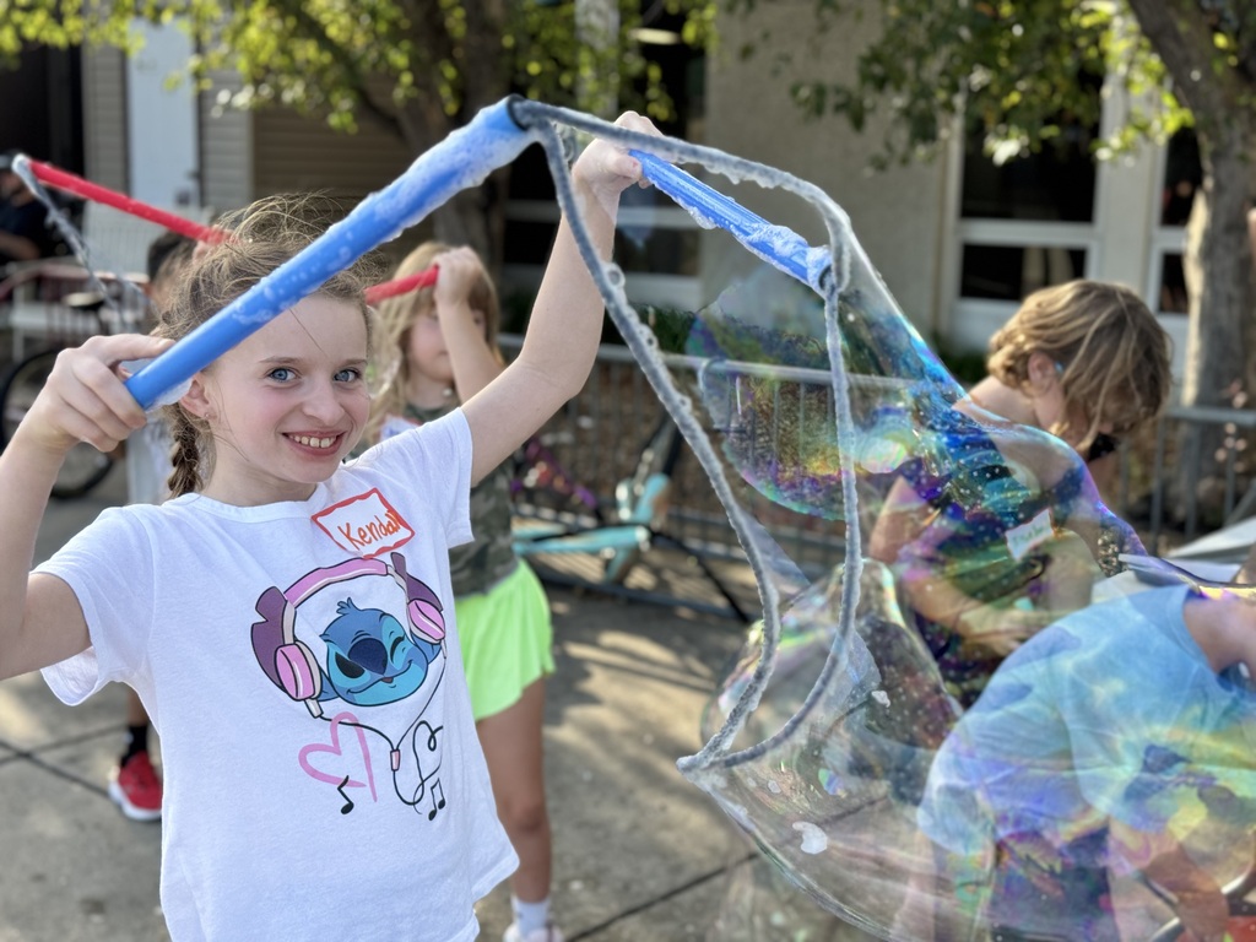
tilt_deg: -7.5
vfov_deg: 30.3
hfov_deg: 39.7
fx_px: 1742
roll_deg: -1.6
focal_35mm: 48
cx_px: 628
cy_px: 471
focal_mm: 6.76
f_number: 1.78
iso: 64
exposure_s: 1/664
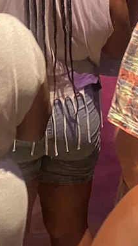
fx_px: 929
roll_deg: -0.1
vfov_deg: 13.8
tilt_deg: -5.7
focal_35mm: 143
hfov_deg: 8.3
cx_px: -81
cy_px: -155
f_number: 1.8
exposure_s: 1/25
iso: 800
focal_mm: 4.25
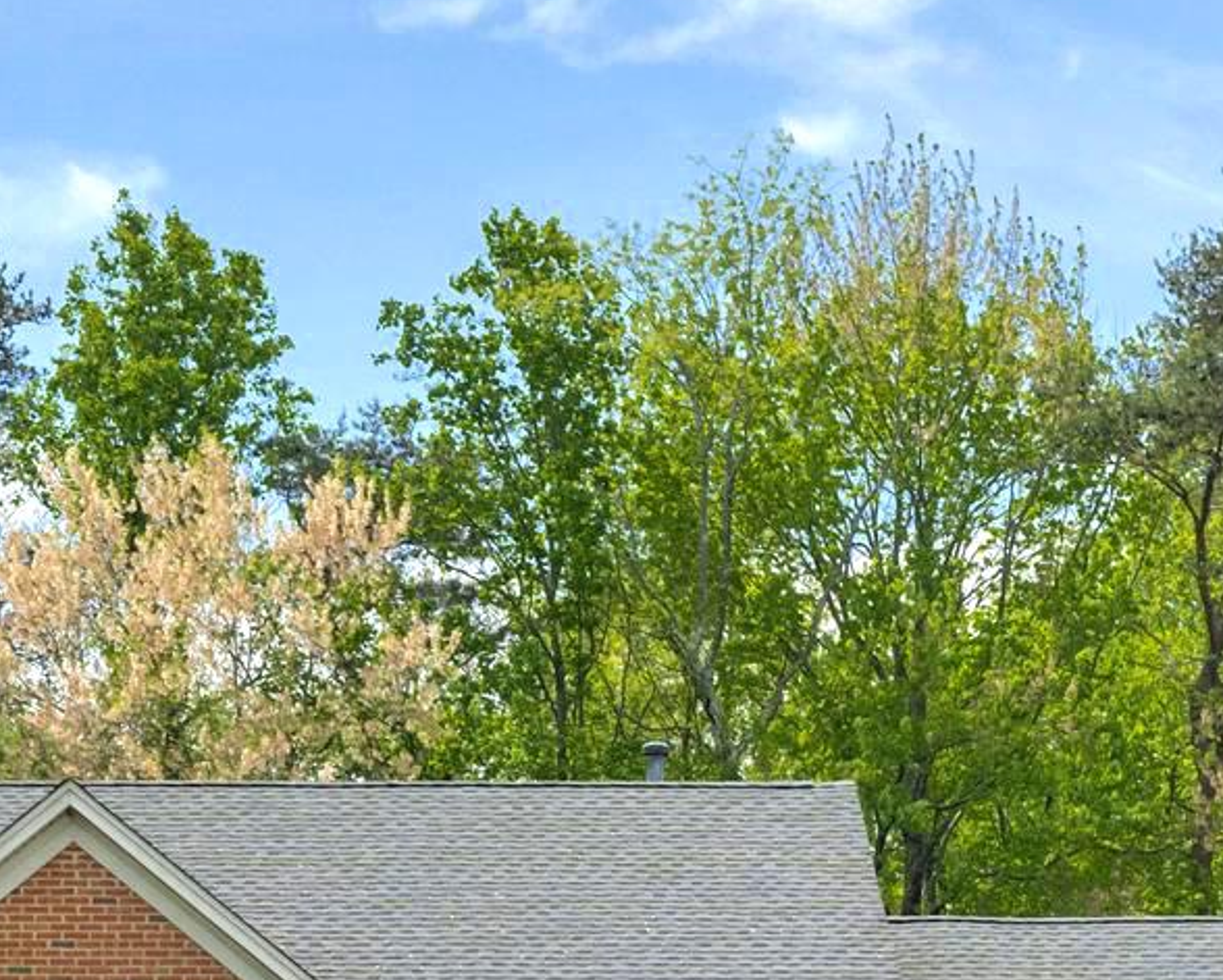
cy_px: 1353
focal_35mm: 98
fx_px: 3549
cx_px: 512
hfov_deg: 19.5
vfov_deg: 14.9
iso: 1250
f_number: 7.1
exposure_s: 1/1000
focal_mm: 30
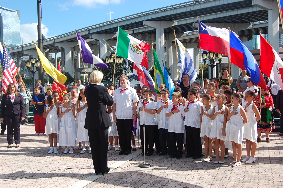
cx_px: 142
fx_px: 306
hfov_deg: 49.6
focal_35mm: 39
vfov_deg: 34.1
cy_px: 94
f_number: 9
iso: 200
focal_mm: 26
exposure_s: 1/320
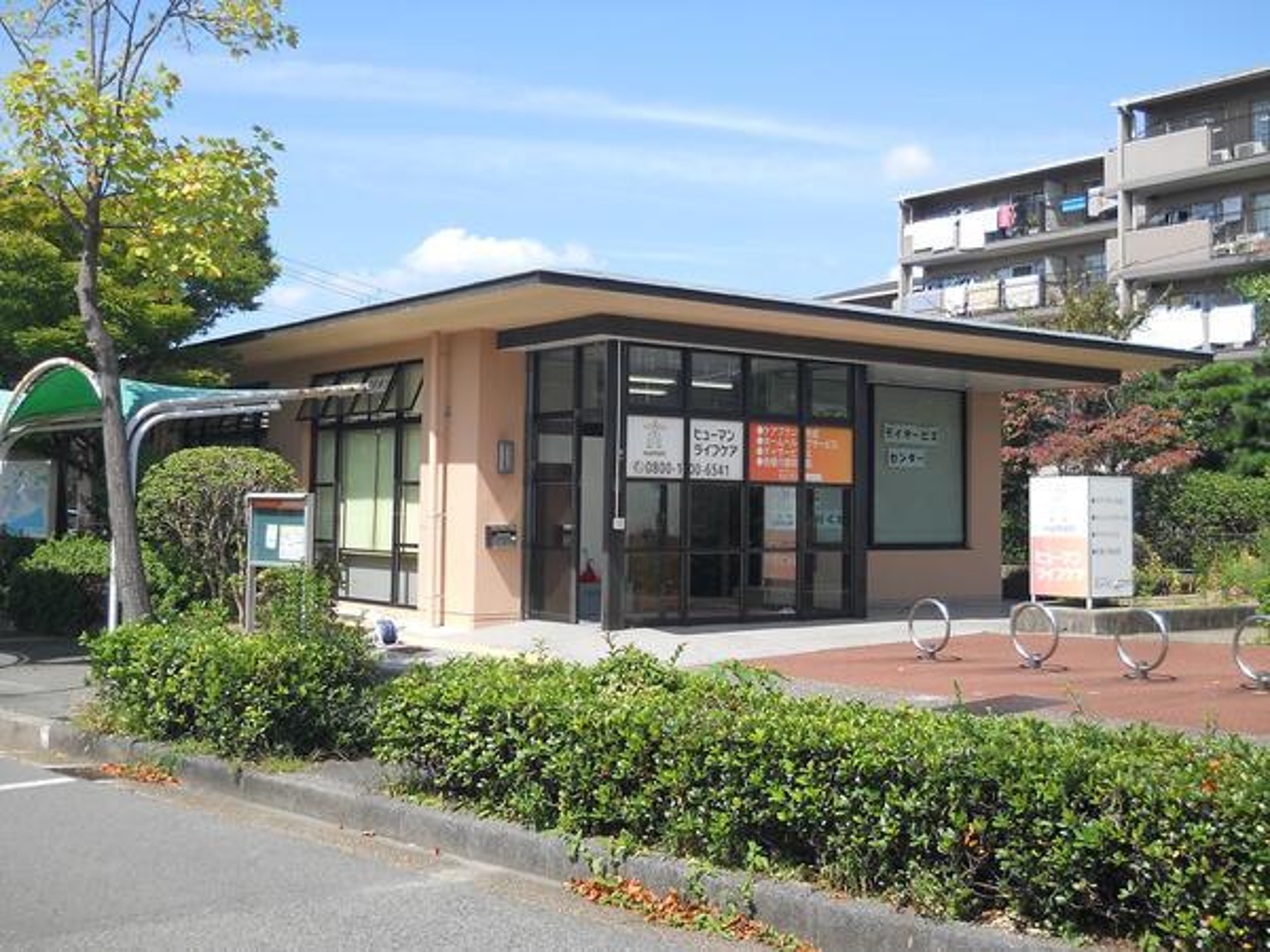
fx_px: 1504
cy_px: 476
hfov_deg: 45.8
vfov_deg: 35.1
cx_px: 635
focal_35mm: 41
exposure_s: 1/200
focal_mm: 6.72
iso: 80
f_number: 5.5
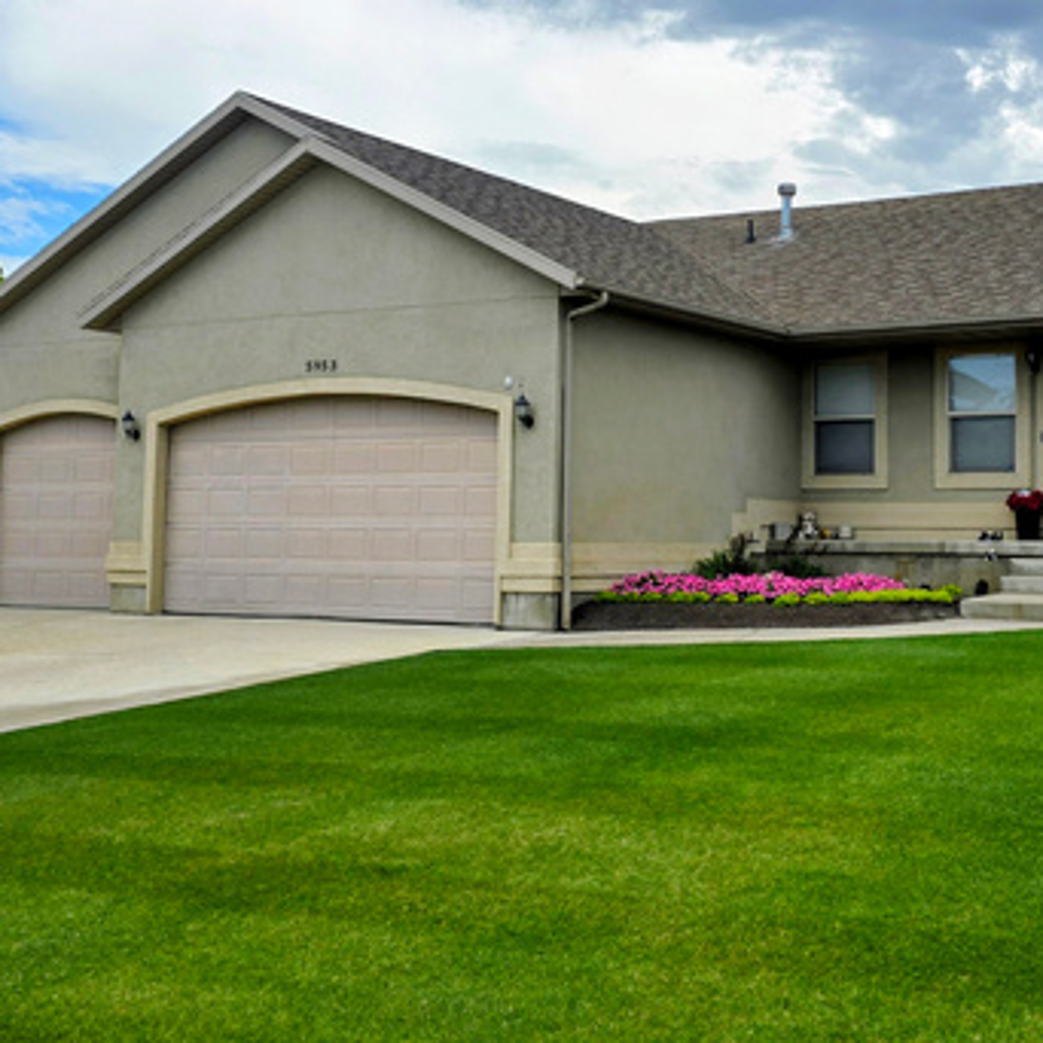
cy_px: 326
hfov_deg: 42.4
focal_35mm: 38
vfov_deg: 43.1
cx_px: 793
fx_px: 1295
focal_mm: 6.3
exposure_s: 1/699
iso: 12
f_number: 1.7
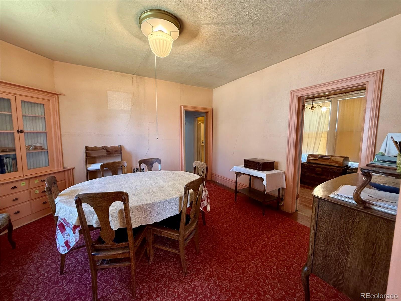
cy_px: 150
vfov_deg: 85.7
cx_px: 200
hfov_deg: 102.1
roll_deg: -0.4
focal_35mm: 14
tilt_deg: -5.7
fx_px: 162
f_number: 2.2
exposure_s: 1/60
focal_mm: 2.22
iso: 250
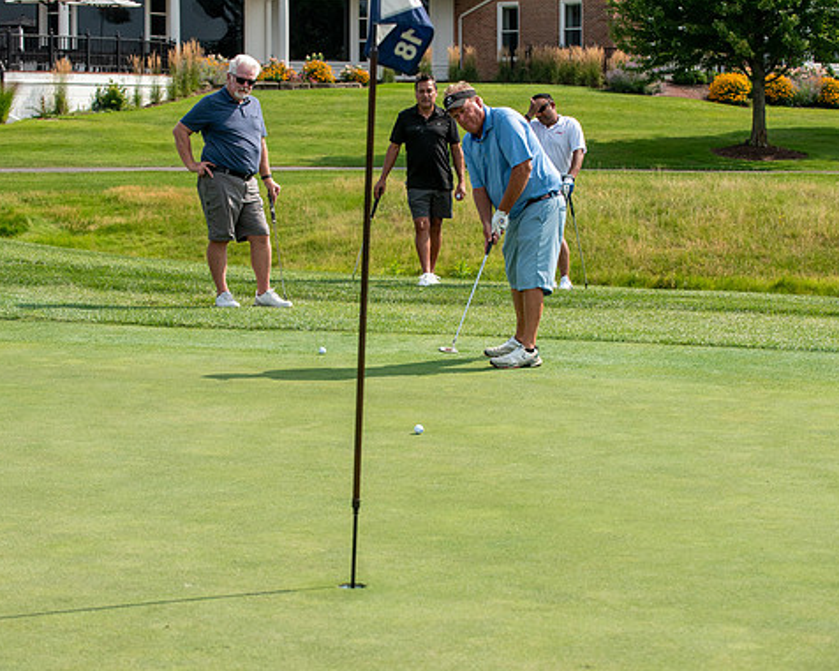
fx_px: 2558
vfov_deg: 15.0
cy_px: 338
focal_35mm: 103
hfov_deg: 18.6
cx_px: 402
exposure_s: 1/2500
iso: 250
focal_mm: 90
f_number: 5
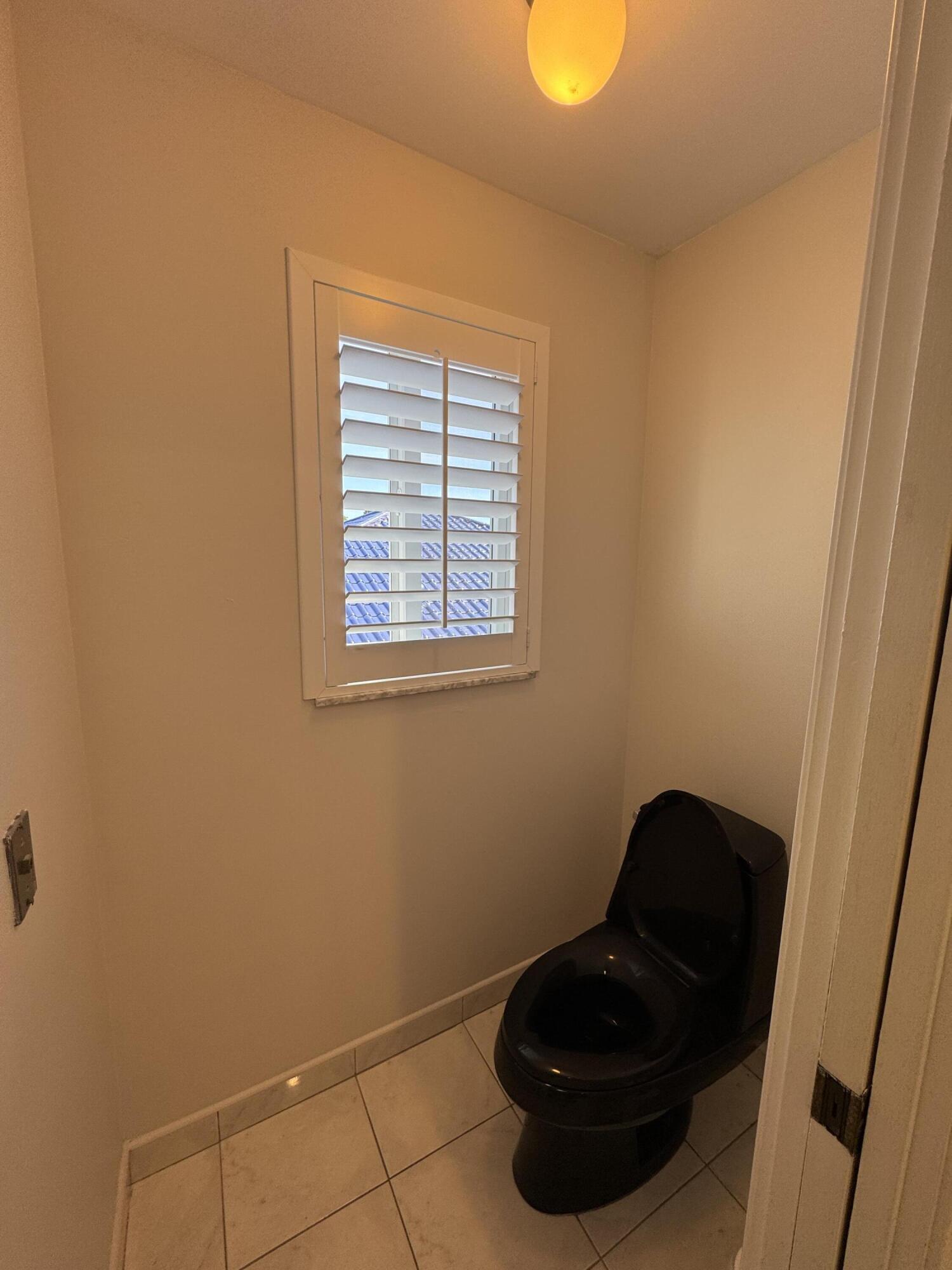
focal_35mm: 14
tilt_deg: -8.4
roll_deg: -1.6
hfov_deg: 85.7
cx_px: 476
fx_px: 513
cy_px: 635
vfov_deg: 102.1
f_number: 2.2
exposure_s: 1/120
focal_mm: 2.22
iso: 50
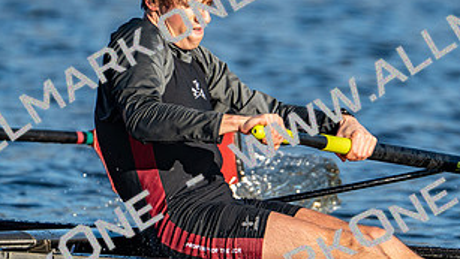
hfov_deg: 1.9
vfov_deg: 1.1
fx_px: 13911
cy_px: 173
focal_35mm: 1140
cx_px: 414
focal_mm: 576
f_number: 6.3
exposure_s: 1/2000
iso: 400
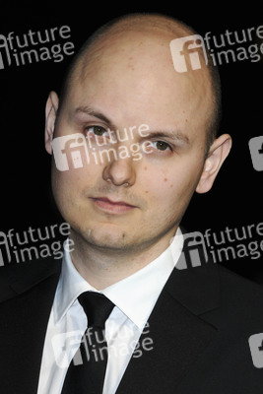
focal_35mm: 202
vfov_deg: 10.2
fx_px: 2217
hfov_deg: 6.8
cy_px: 197
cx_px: 132
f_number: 5
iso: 400
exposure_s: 1/160
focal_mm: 135
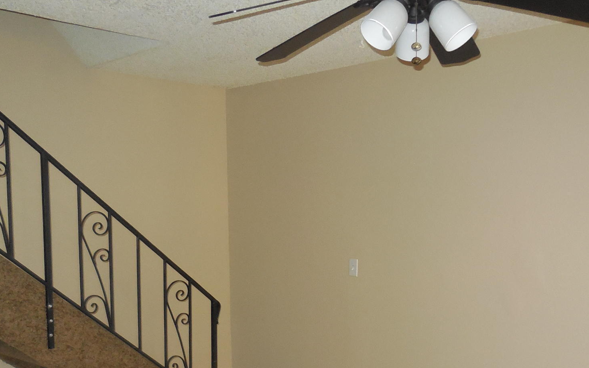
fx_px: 658
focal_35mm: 41
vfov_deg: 30.6
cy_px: 283
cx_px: 323
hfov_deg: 48.1
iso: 450
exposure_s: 1/25
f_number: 3.1
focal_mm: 4.5
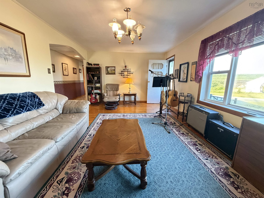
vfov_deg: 85.7
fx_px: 107
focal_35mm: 14
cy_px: 99
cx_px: 132
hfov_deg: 102.1
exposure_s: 1/60
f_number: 2.2
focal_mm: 2.22
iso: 640
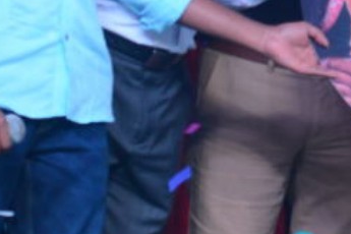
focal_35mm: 456
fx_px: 4446
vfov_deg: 3.0
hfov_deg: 4.5
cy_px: -52
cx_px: 533
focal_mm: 70
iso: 800
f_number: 7.1
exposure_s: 1/160
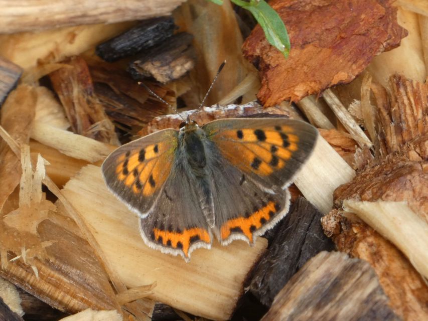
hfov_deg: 3.3
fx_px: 7420
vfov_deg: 2.5
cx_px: 214
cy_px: 160
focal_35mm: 600
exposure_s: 1/100
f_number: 5.6
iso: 125
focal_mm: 107.6
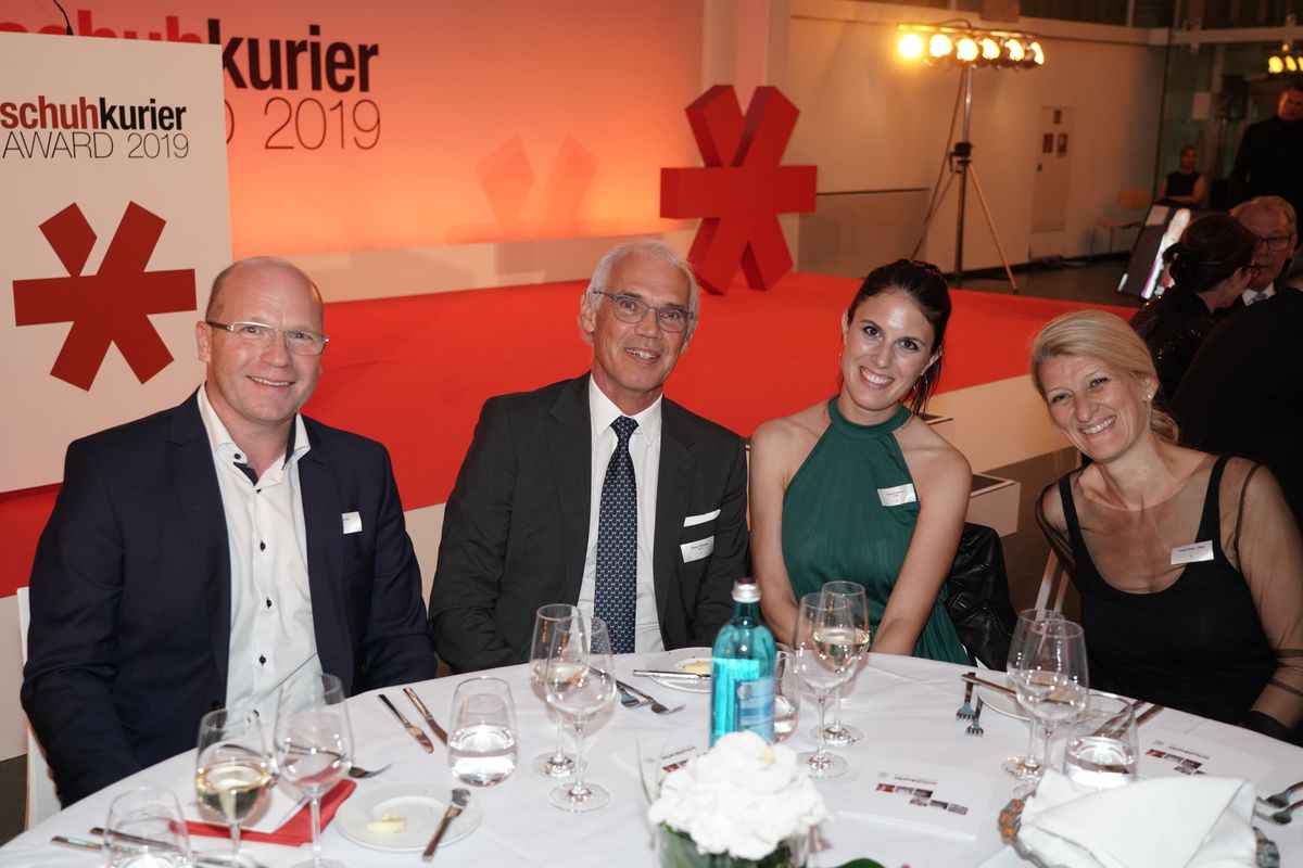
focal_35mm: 39
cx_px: 652
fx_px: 1411
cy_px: 434
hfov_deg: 49.6
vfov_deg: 34.2
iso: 1600
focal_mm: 39
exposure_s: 1/50
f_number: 4.5
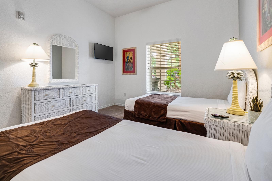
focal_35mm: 16
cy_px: 90
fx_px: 121
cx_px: 136
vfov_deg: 73.8
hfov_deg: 96.7
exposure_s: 1/10
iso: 640
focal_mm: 16
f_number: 9
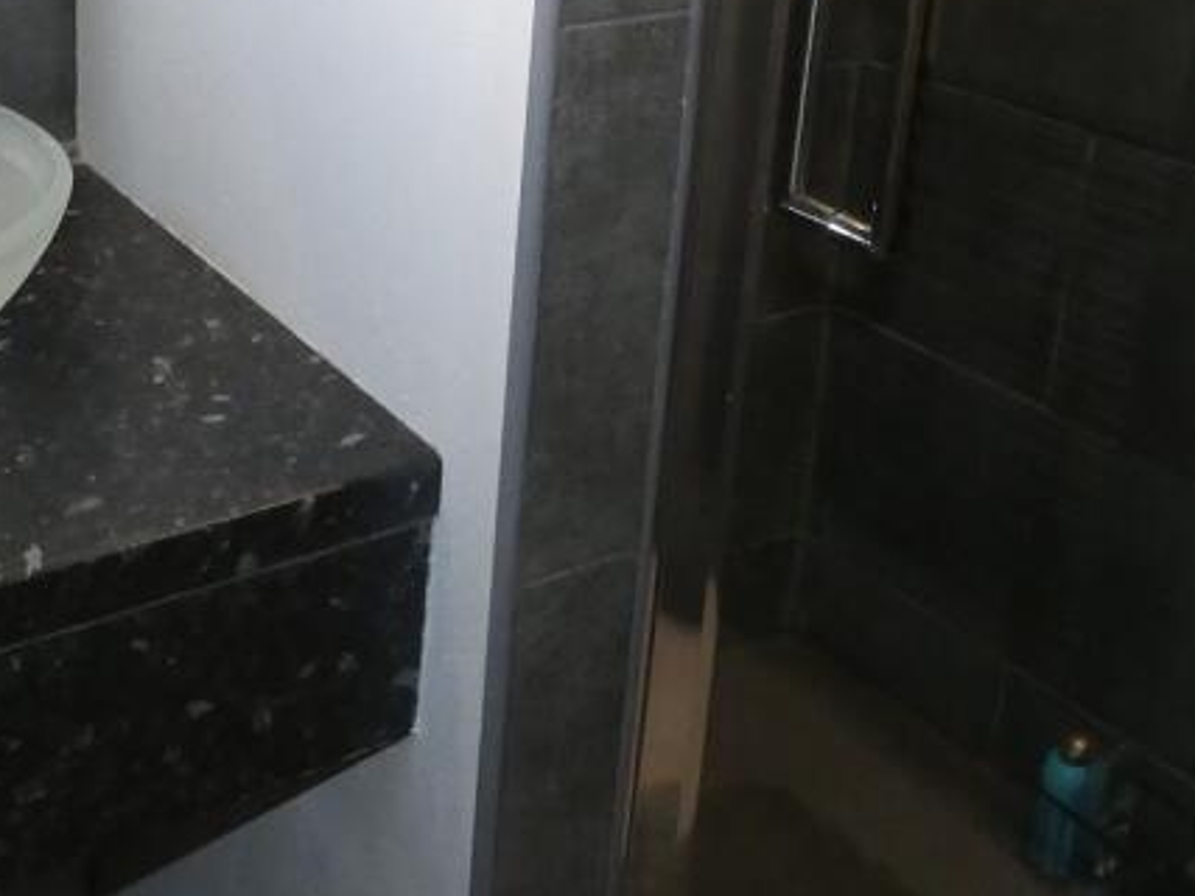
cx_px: 341
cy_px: 95
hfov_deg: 38.9
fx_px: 1657
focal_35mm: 48
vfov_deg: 29.1
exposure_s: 1/125
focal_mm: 3.6
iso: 800
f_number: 2.8
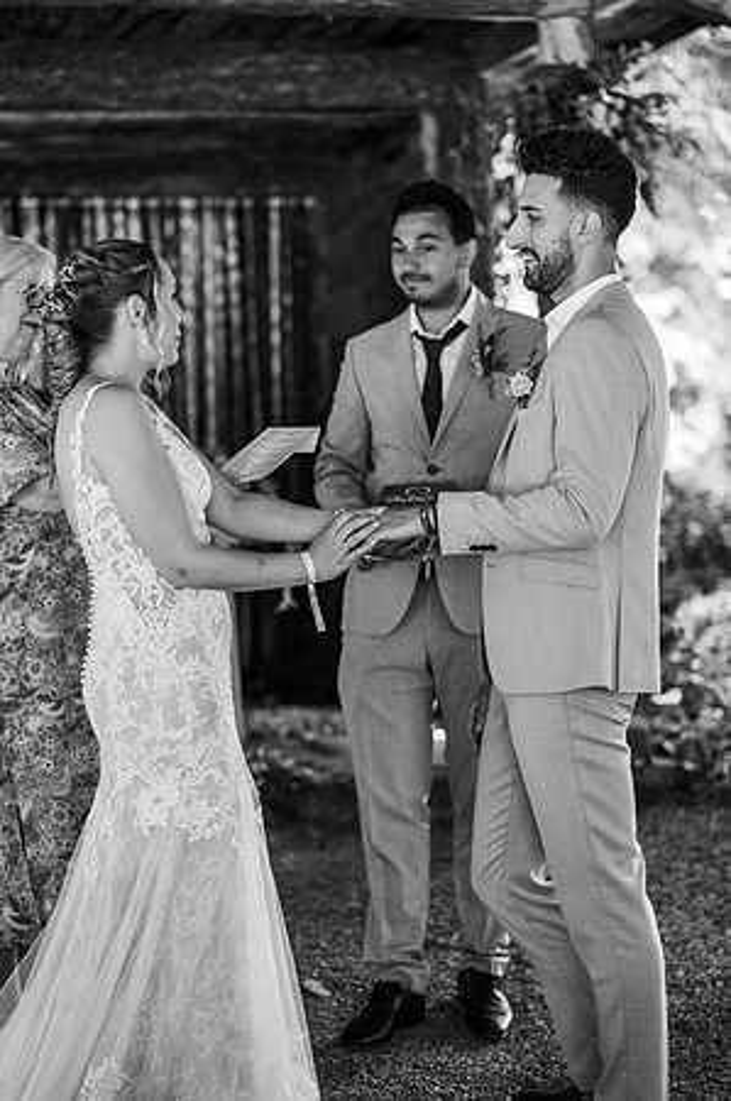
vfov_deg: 23.9
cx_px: 366
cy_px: 550
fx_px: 2595
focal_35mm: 85
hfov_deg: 16.0
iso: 500
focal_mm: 85
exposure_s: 1/200
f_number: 2.2
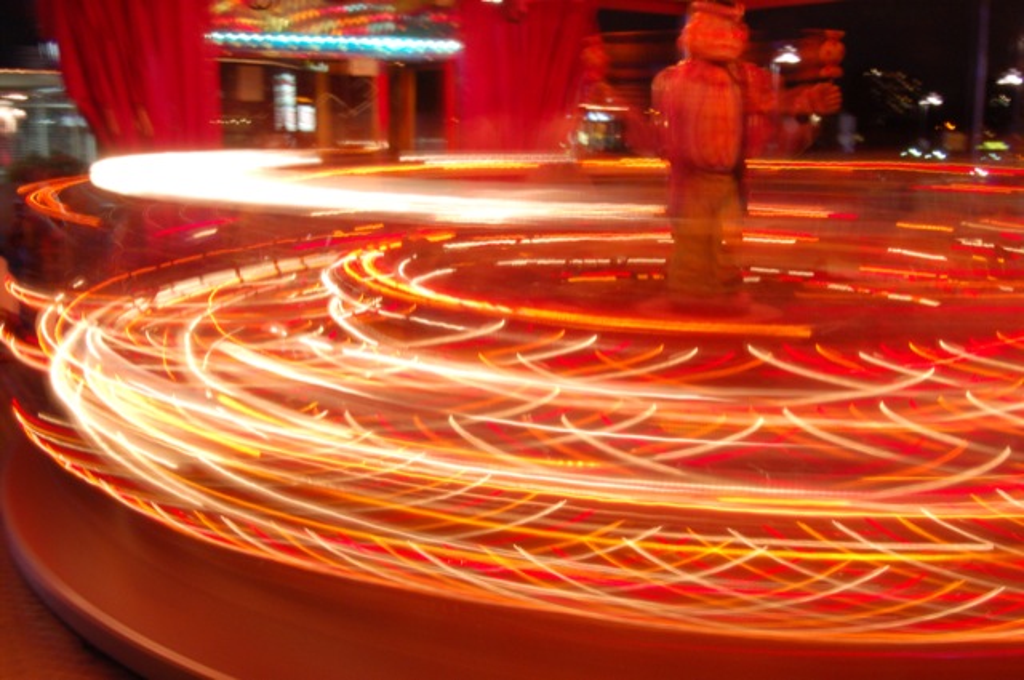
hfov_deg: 55.2
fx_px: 980
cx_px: 512
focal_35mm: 34
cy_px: 340
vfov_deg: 38.3
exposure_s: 5
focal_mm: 23
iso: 800
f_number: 25
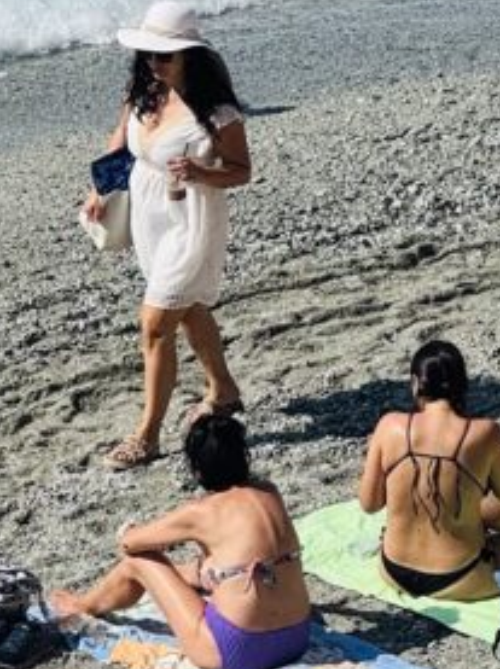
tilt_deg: -15.0
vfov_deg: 6.9
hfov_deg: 5.2
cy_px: 10
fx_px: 5502
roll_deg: -0.9
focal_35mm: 285
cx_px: 514
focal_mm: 9
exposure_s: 1/1263
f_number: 2.8
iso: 25
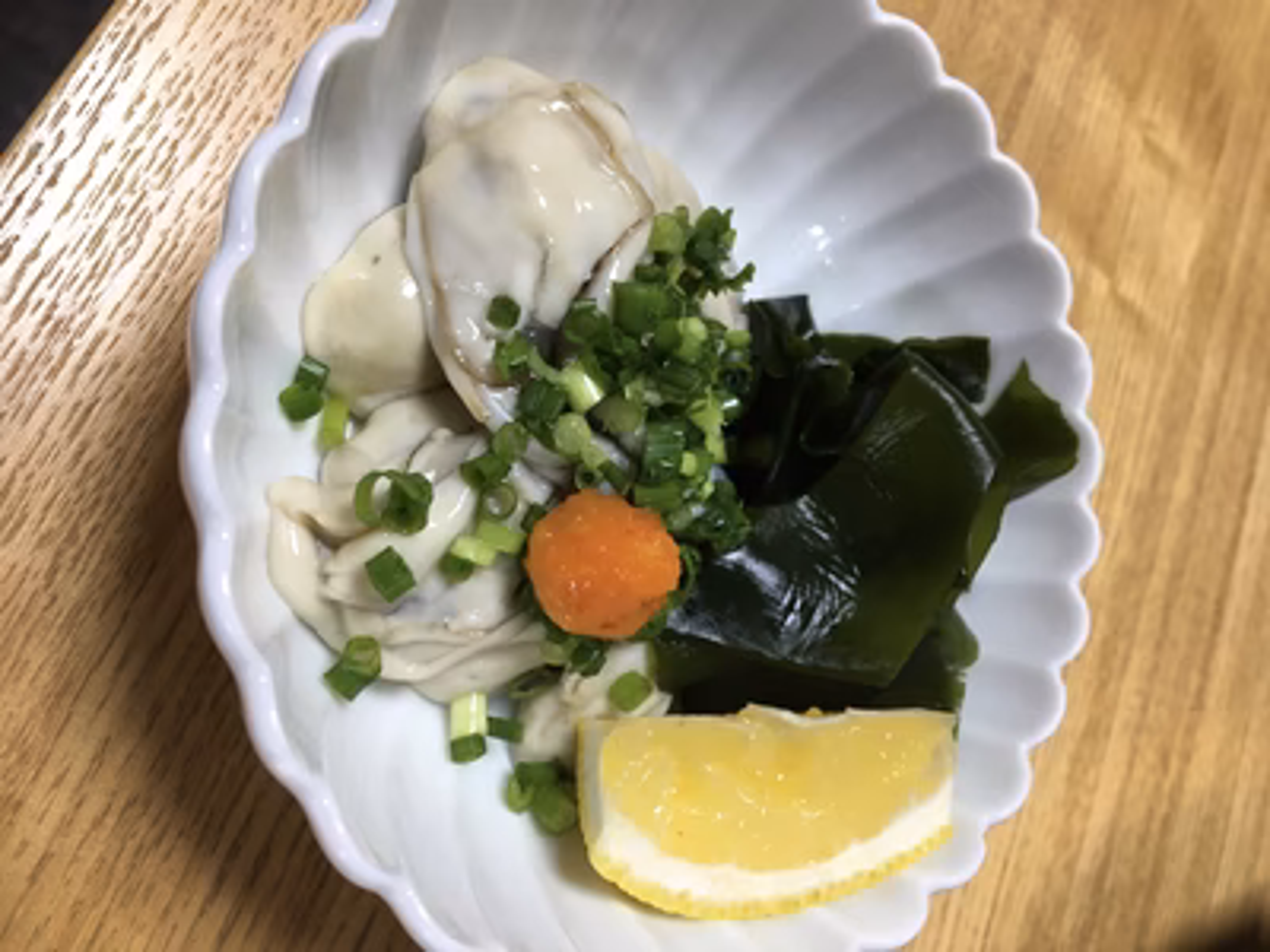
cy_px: 476
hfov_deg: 61.7
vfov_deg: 48.2
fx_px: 1064
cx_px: 635
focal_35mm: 29
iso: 64
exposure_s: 1/30
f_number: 2.2
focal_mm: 4.15
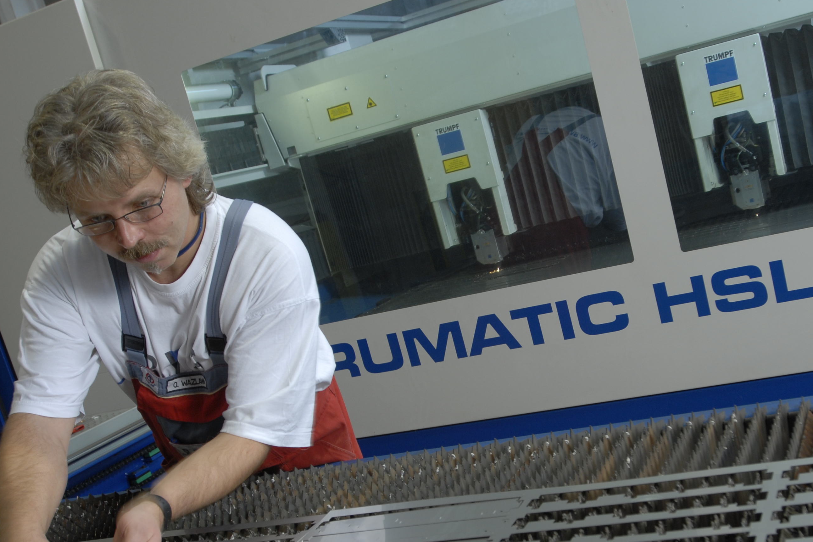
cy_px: 381
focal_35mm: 45
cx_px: 506
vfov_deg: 29.6
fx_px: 1016
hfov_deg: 43.3
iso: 200
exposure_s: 1/20
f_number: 5.6
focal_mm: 20
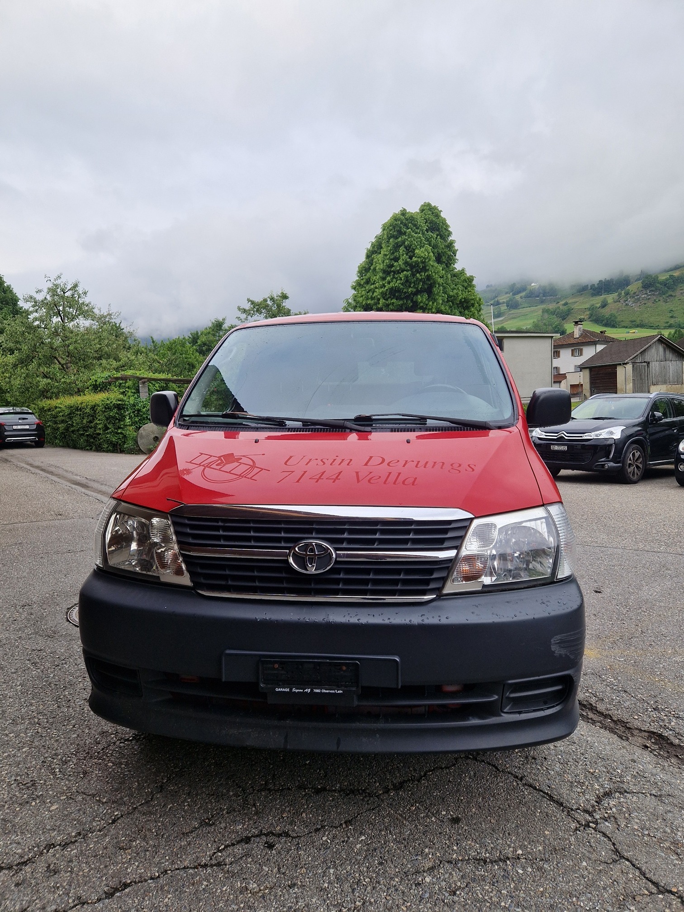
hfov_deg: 58.9
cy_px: 456
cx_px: 342
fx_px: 606
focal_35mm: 23
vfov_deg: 73.9
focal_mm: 5.4
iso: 50
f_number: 1.8
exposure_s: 1/667
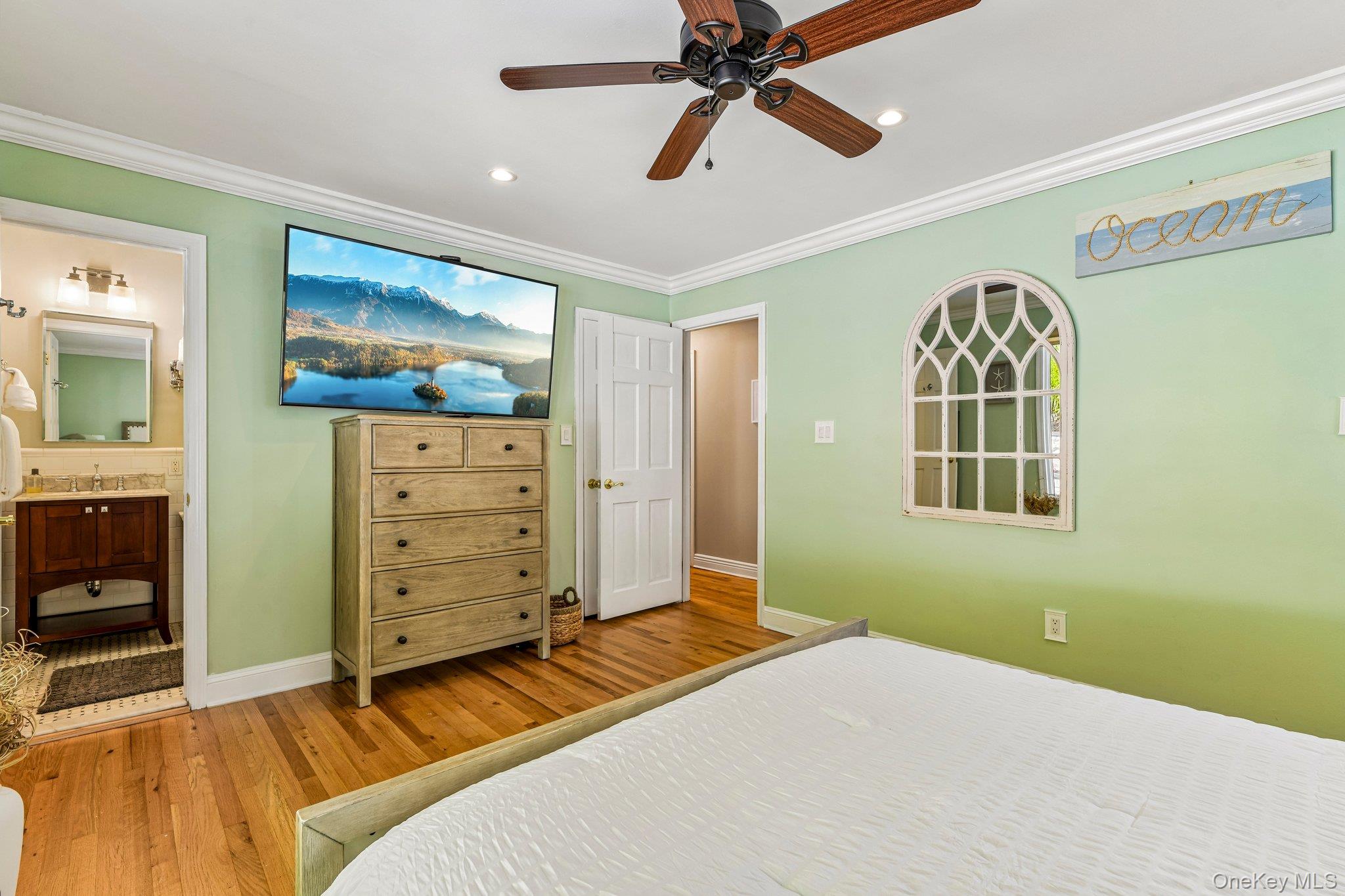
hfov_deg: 96.7
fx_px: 598
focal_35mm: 16
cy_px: 448
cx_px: 672
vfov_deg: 73.7
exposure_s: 1/10
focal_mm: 16
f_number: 9
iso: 250
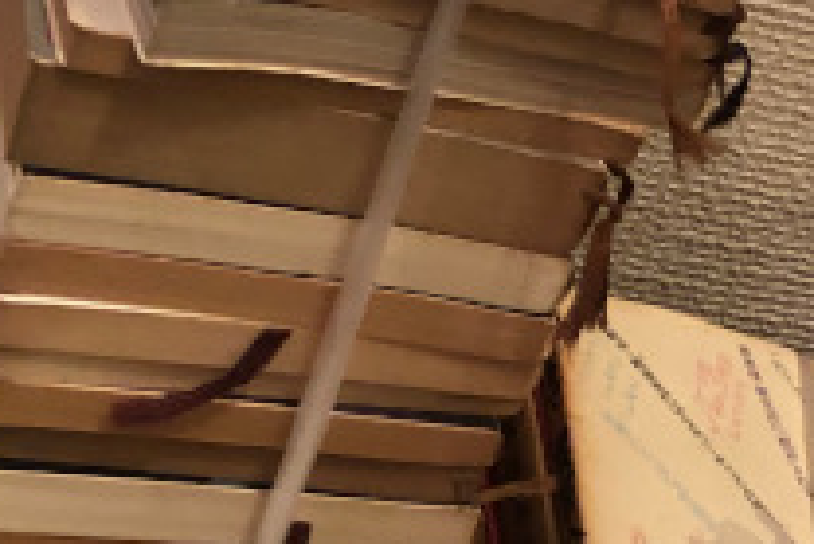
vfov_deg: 12.1
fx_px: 2534
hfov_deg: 18.0
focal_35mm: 112
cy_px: 579
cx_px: 724
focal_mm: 3.99
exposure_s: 1/7
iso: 80
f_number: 1.8
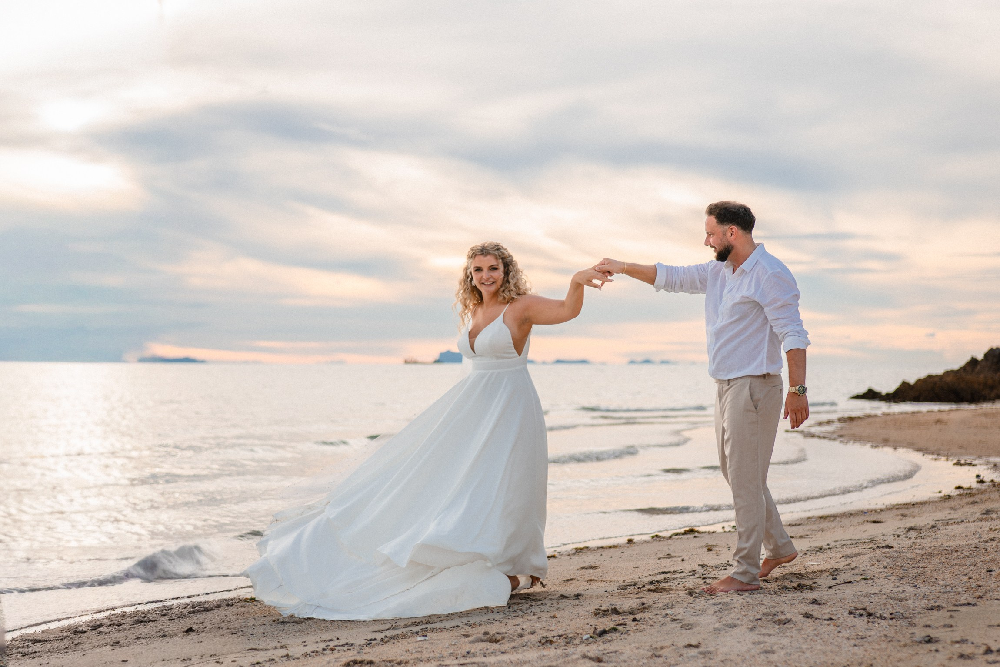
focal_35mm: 53
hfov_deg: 37.4
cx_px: 500
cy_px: 334
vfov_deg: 25.4
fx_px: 1478
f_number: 2
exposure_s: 1/400
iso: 100
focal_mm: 50
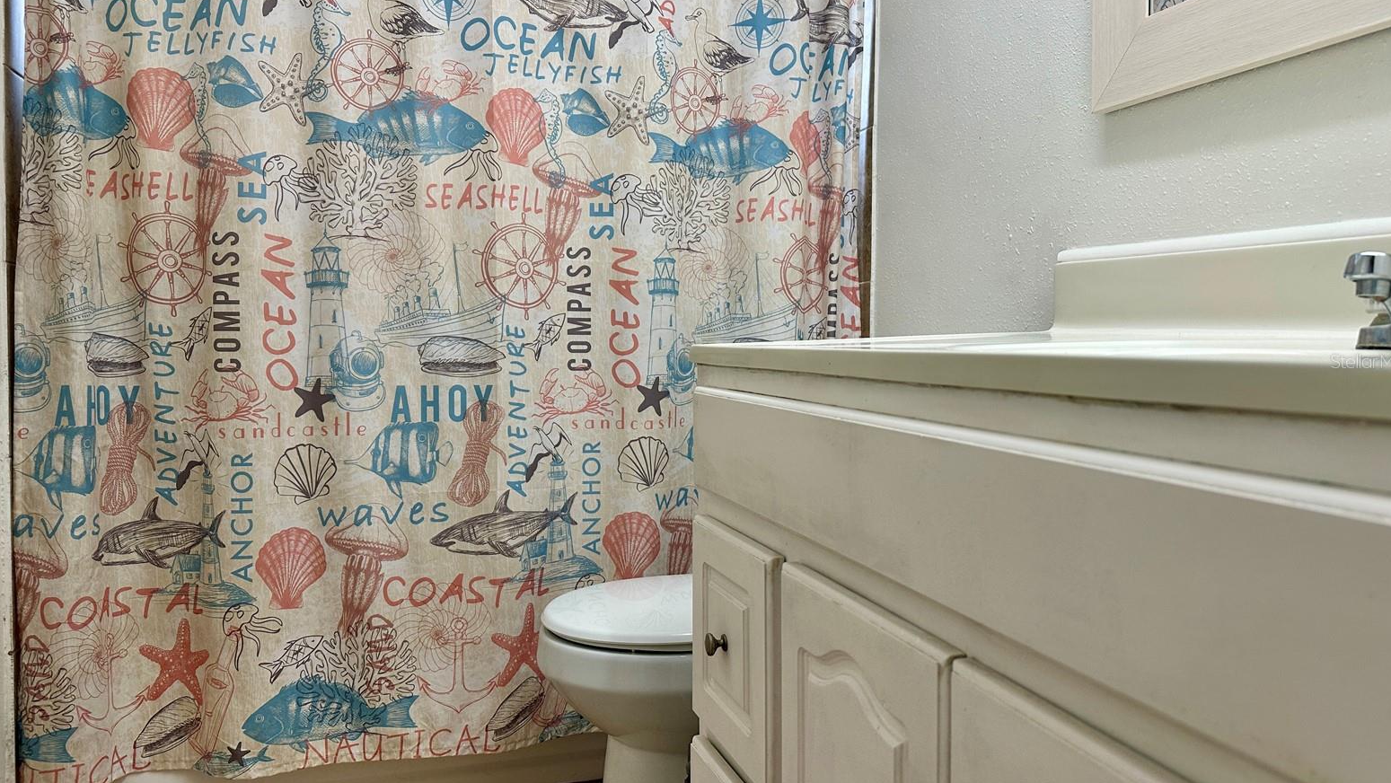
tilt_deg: -1.7
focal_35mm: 27
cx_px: 697
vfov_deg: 42.9
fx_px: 996
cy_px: 361
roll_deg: +0.1
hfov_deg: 69.8
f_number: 1.78
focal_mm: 6.86
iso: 125
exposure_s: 1/120
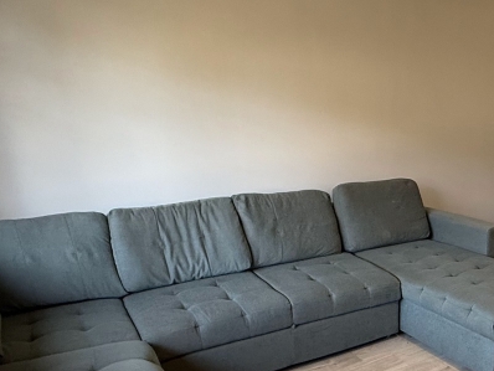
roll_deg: -0.3
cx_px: 386
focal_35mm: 36
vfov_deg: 38.9
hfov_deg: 48.8
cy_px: 266
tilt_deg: -17.7
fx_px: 514
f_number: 2.2
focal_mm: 2.22
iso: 320
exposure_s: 1/93
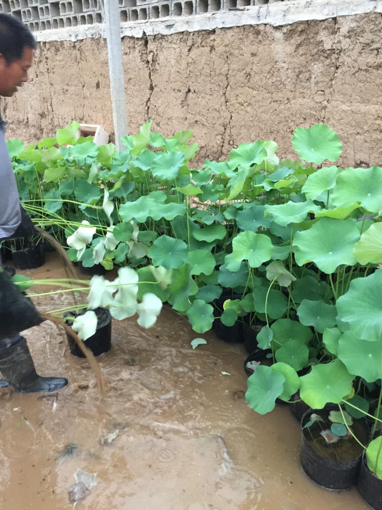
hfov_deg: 48.2
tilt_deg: -21.9
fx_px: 427
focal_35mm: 29
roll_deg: -0.3
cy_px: 255
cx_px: 191
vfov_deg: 61.7
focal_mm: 4.15
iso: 125
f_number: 2.2
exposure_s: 1/17
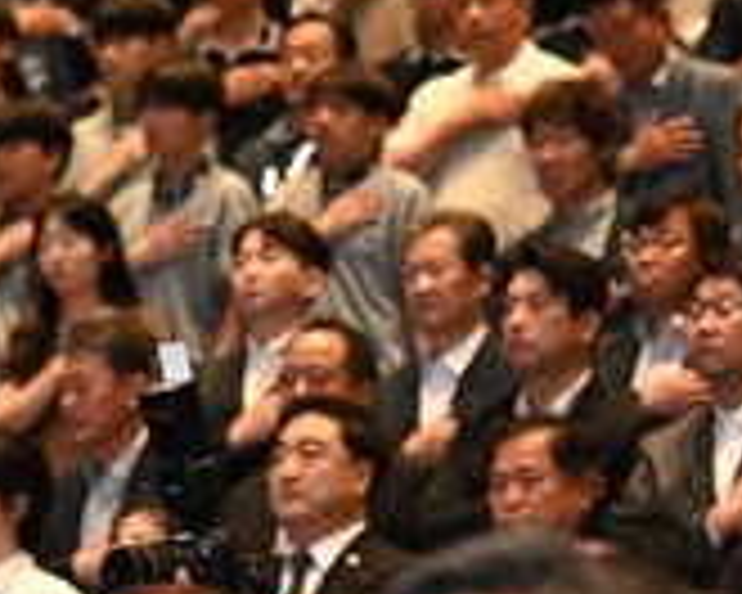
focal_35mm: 415
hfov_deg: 4.6
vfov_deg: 3.7
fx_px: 9114
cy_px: 1253
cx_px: -1061
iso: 5000
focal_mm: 77
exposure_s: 1/320
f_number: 3.5
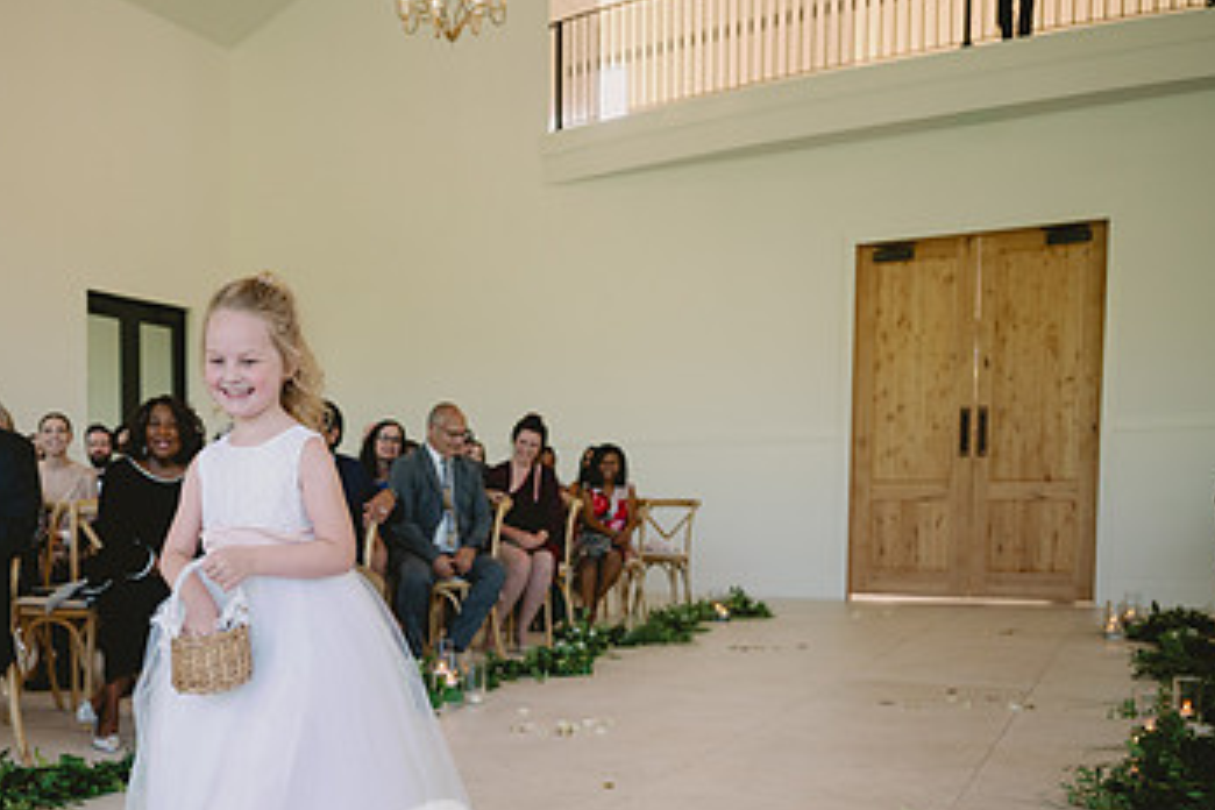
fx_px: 1350
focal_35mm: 40
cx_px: 265
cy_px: 604
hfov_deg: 46.2
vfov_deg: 32.8
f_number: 2.8
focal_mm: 24
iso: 1250
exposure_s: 1/500
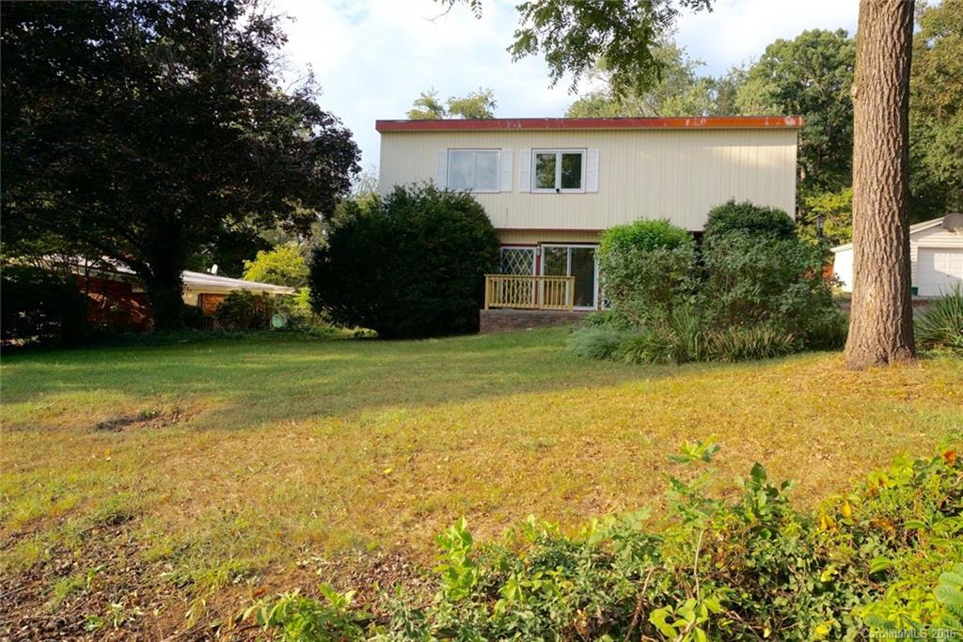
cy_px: 321
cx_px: 482
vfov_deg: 53.1
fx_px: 642
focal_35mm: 24
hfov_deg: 73.7
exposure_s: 1/125
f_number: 8
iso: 100
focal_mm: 16
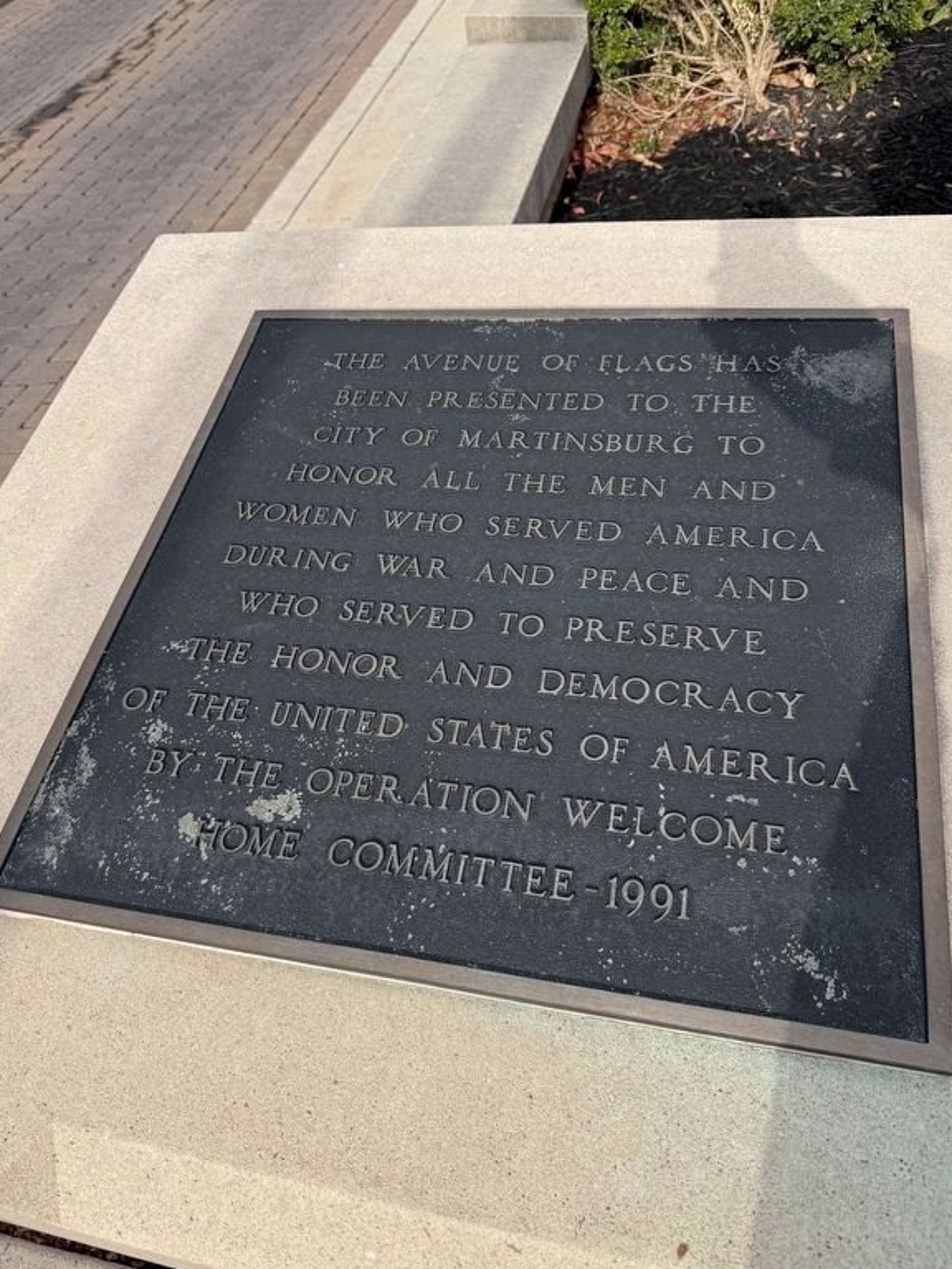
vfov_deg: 69.4
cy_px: 631
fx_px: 917
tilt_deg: -46.0
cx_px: 489
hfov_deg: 54.9
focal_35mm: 25
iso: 80
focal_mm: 6.76
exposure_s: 1/2703
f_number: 1.78
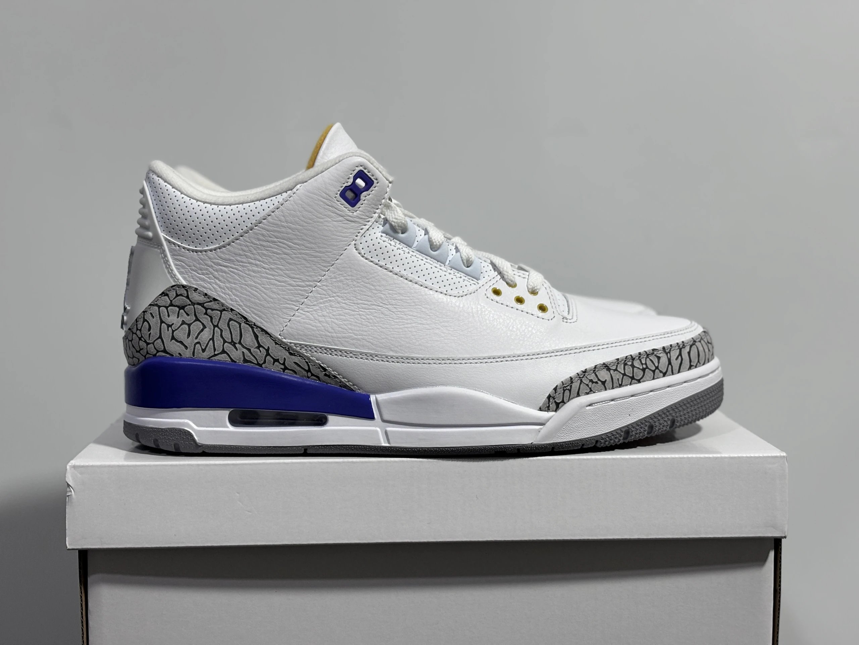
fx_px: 1290
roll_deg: -0.4
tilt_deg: -7.0
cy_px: 322
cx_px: 430
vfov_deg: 28.0
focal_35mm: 52
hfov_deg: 36.8
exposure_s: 1/50
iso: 50
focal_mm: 5.96
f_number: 1.6
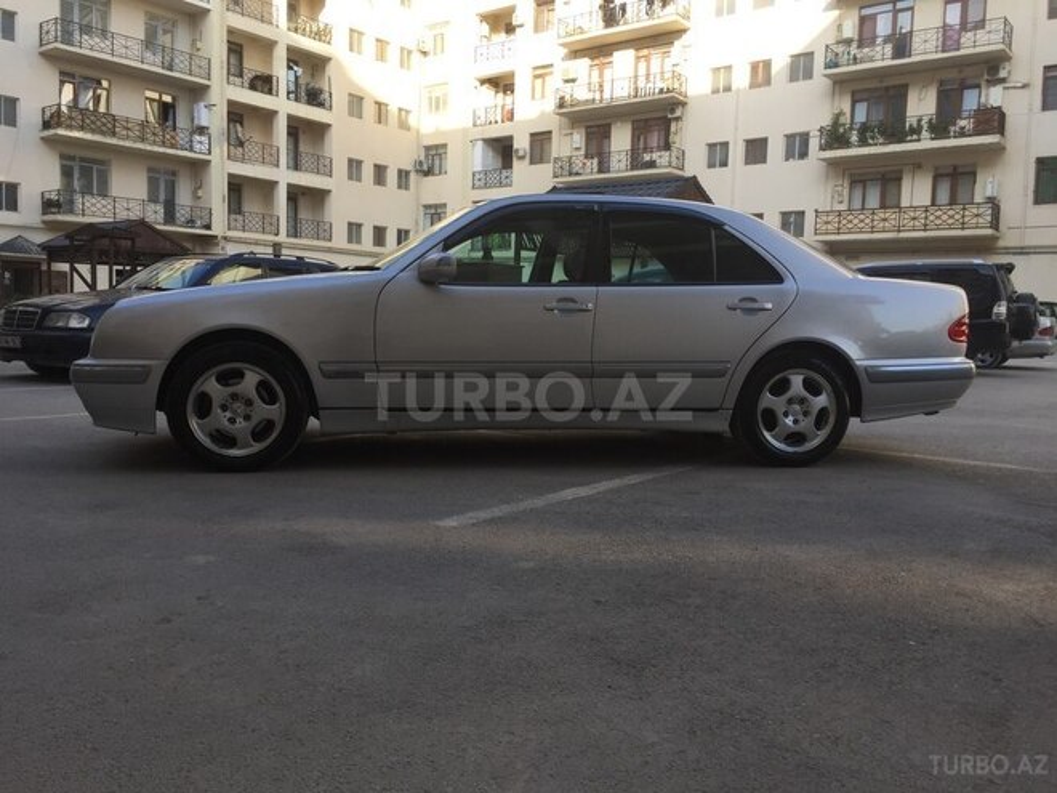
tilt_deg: -5.4
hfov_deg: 61.7
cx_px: 528
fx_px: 886
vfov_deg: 48.2
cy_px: 396
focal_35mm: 29
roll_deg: -1.8
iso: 32
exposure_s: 1/425
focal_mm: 4.15
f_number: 2.2
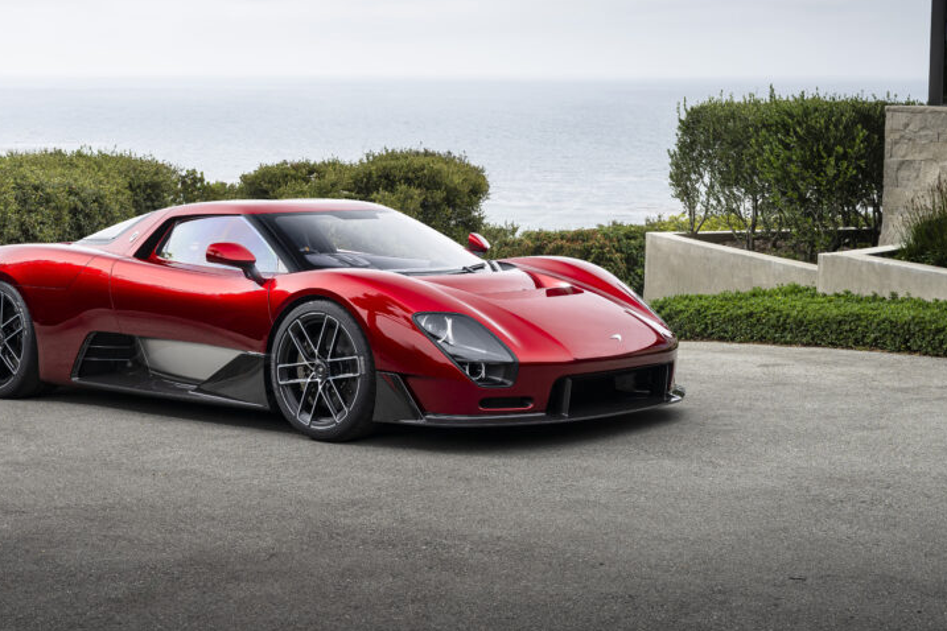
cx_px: 351
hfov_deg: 33.2
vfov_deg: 22.5
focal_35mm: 60
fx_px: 1578
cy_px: 220
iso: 100
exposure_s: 1/200
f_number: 5.6
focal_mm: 42
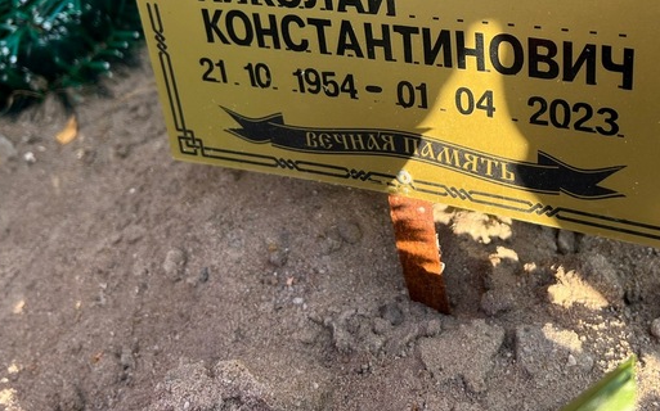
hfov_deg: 45.8
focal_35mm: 43
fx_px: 773
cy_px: 36
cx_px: 413
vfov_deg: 28.6
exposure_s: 1/488
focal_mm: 5.7
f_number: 1.5
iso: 50
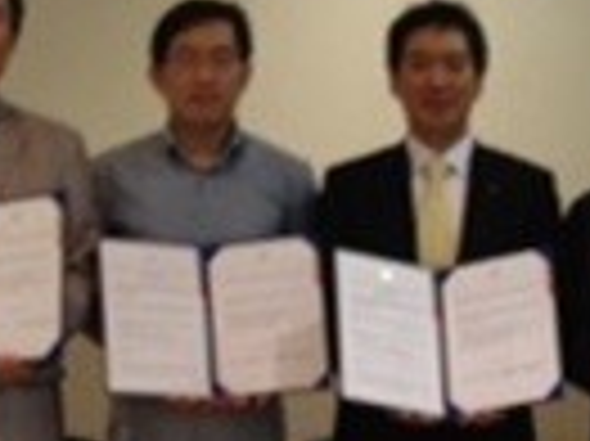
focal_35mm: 161
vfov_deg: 9.2
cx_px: 14
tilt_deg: -0.7
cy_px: 144
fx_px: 2742
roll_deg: +1.6
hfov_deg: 12.2
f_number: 2.4
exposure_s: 1/20
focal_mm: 4.12
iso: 80
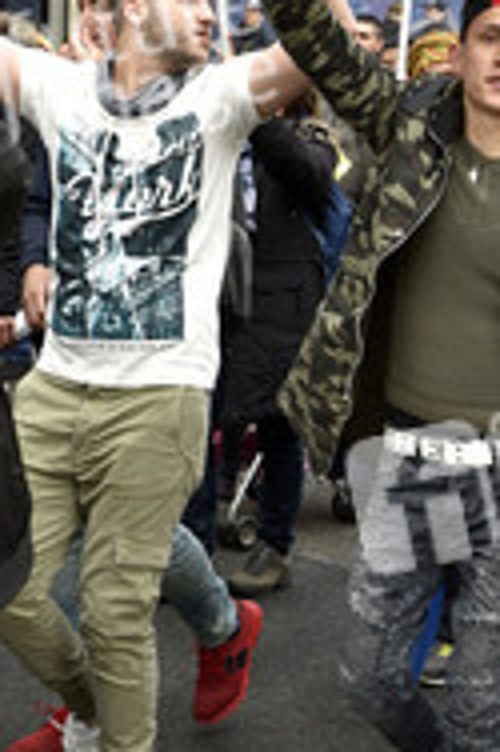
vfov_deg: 20.8
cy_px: 280
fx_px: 2045
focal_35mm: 98
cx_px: 188
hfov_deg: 13.9
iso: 400
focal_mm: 46
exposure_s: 1/160
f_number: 6.3
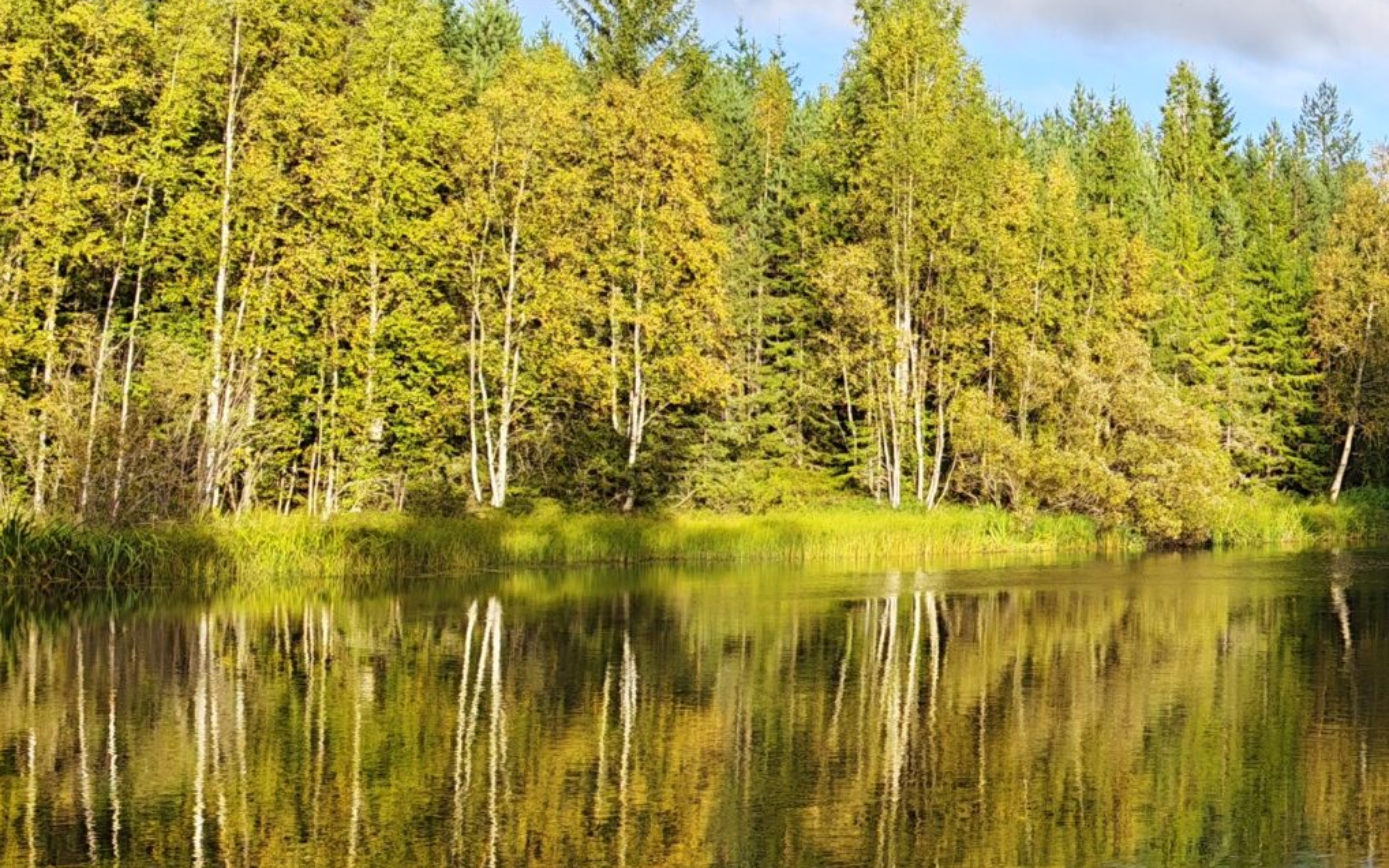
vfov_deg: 18.0
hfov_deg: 25.8
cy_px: 291
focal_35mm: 72
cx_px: 1629
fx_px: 2725
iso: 50
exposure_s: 1/340
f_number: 1.9
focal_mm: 6.12
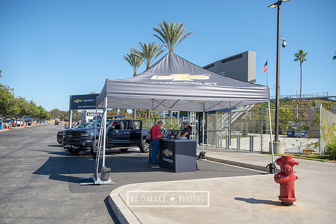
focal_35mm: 32
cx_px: 168
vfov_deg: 41.1
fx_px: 299
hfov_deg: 58.7
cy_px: 112
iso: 250
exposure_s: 1/2000
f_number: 4
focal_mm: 32
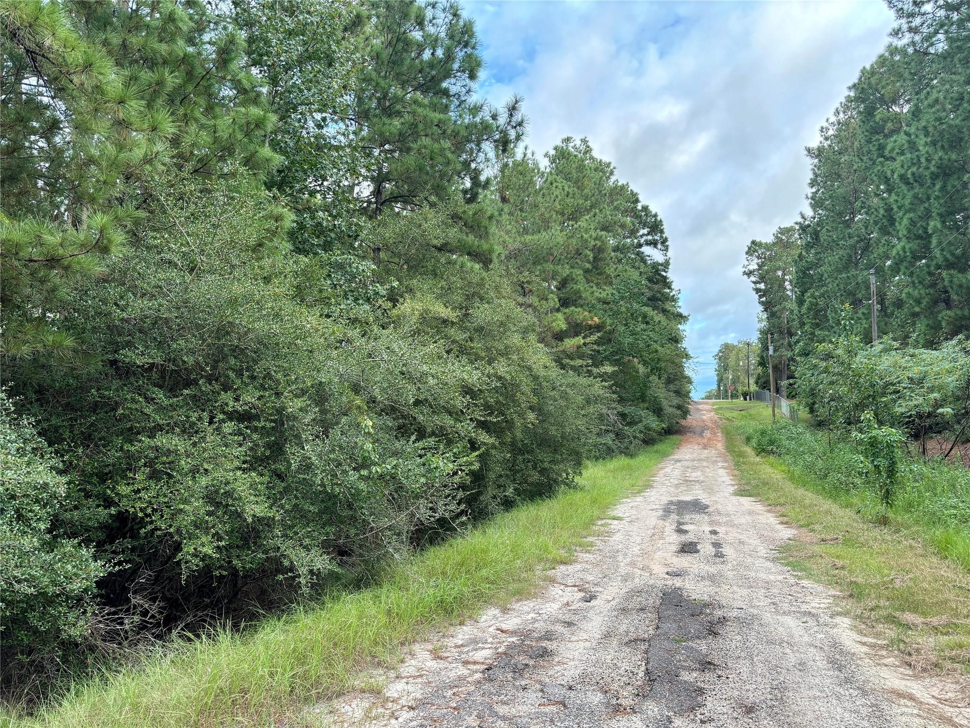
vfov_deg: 53.1
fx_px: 729
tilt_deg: +3.2
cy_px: 364
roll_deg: -0.1
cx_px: 485
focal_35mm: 26
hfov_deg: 67.3
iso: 50
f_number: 1.6
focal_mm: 5.96
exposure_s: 1/121
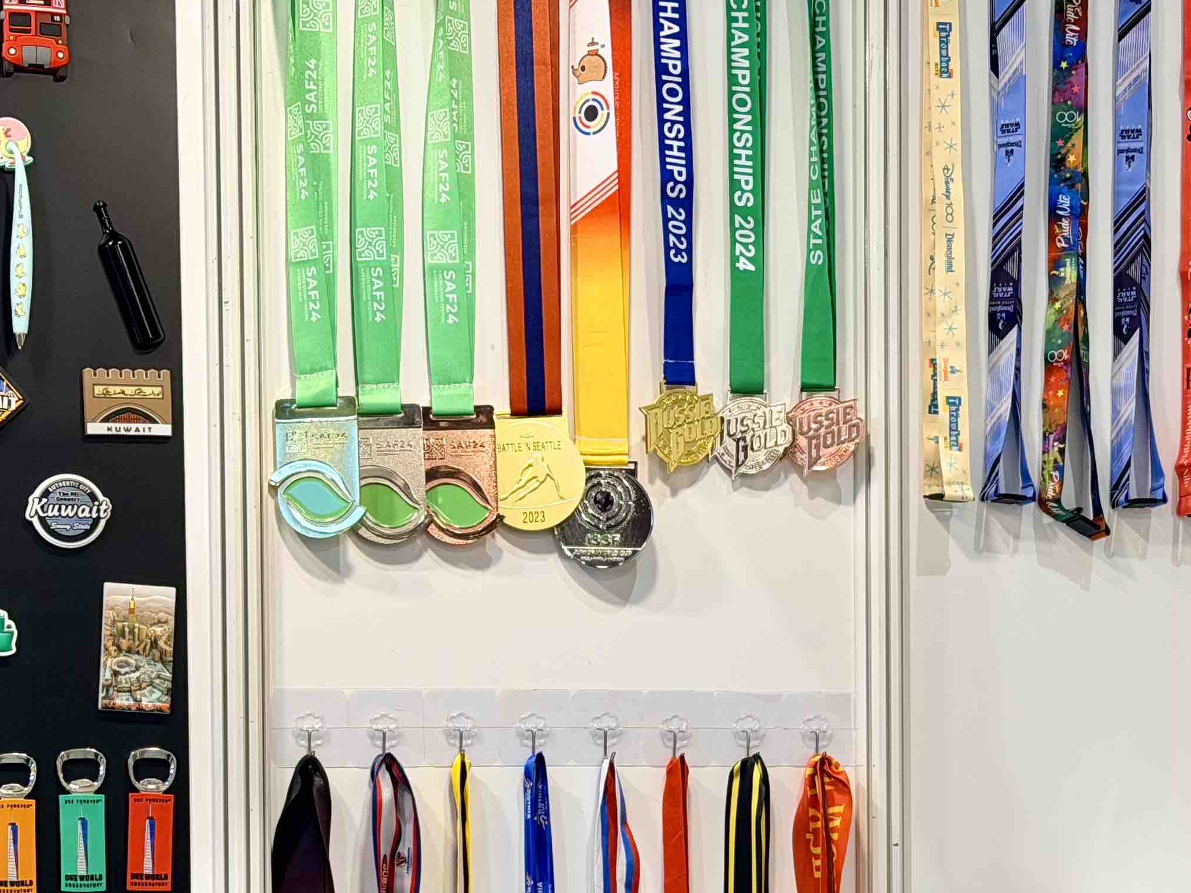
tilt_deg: +0.0
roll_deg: +0.4
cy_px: 839
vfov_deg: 15.2
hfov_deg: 20.4
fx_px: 3303
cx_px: 736
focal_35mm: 96
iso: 50
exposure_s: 1/121
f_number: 1.78
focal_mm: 6.76
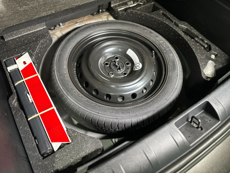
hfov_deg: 71.6
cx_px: 115
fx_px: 159
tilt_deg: -58.5
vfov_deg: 56.8
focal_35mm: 24
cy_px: 86
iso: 640
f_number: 1.78
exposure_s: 1/60
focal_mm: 6.86
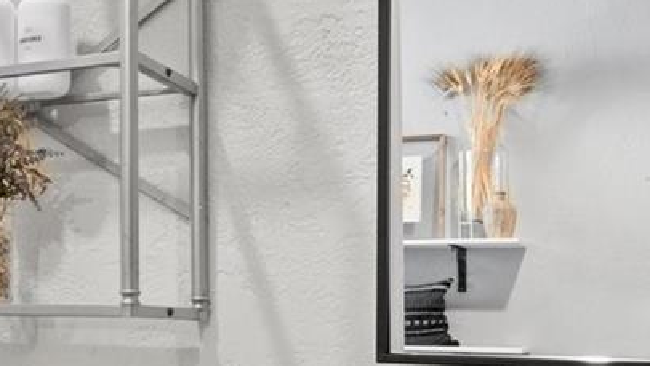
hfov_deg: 28.5
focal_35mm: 66
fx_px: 1138
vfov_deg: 18.1
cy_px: 308
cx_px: -93
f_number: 9
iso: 500
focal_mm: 16
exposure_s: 2.5
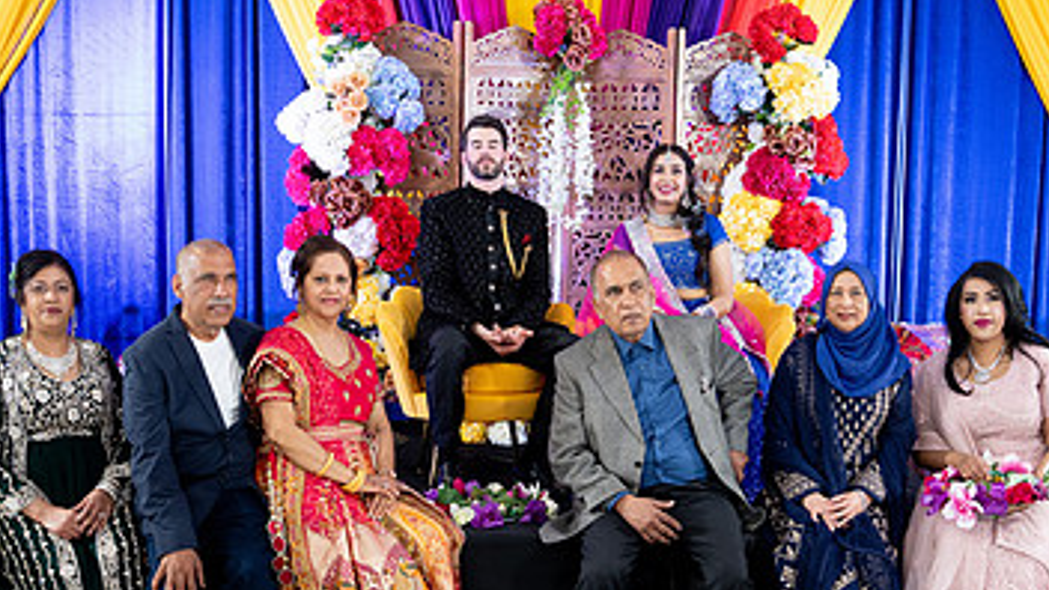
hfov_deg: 47.4
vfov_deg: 27.4
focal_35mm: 43
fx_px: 1196
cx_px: 540
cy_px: 422
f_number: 2.8
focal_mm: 24
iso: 1250
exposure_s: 1/100
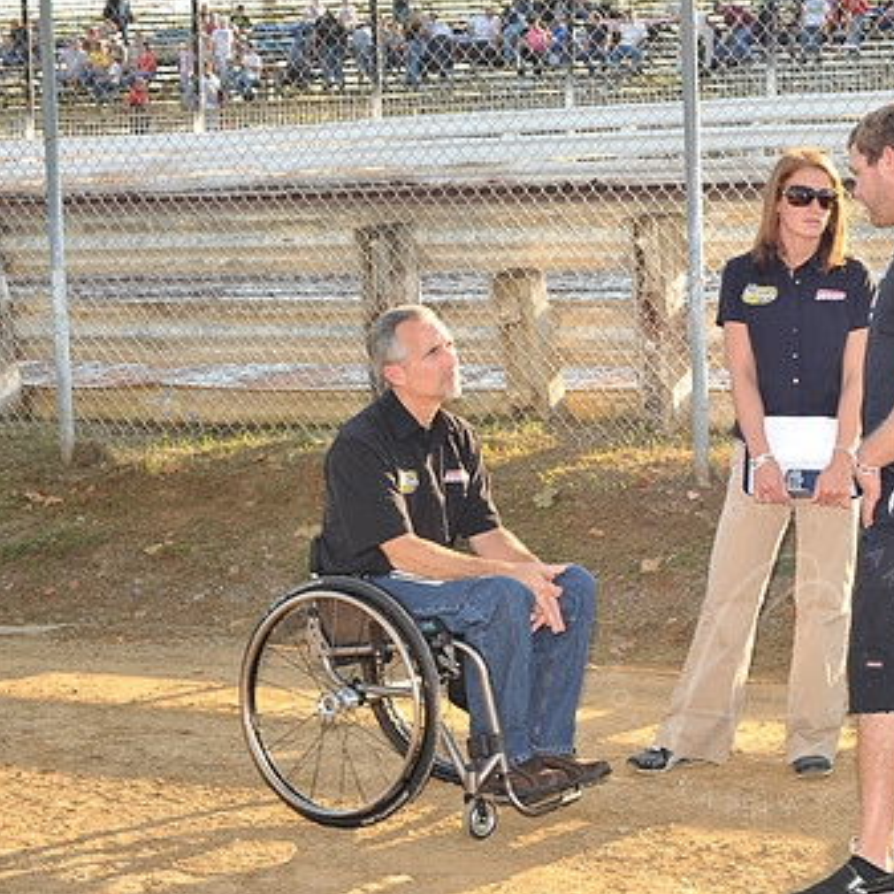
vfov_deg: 23.7
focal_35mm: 73
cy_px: 414
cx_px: 764
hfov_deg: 23.2
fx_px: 2133
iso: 200
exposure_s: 1/80
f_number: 10
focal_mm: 50
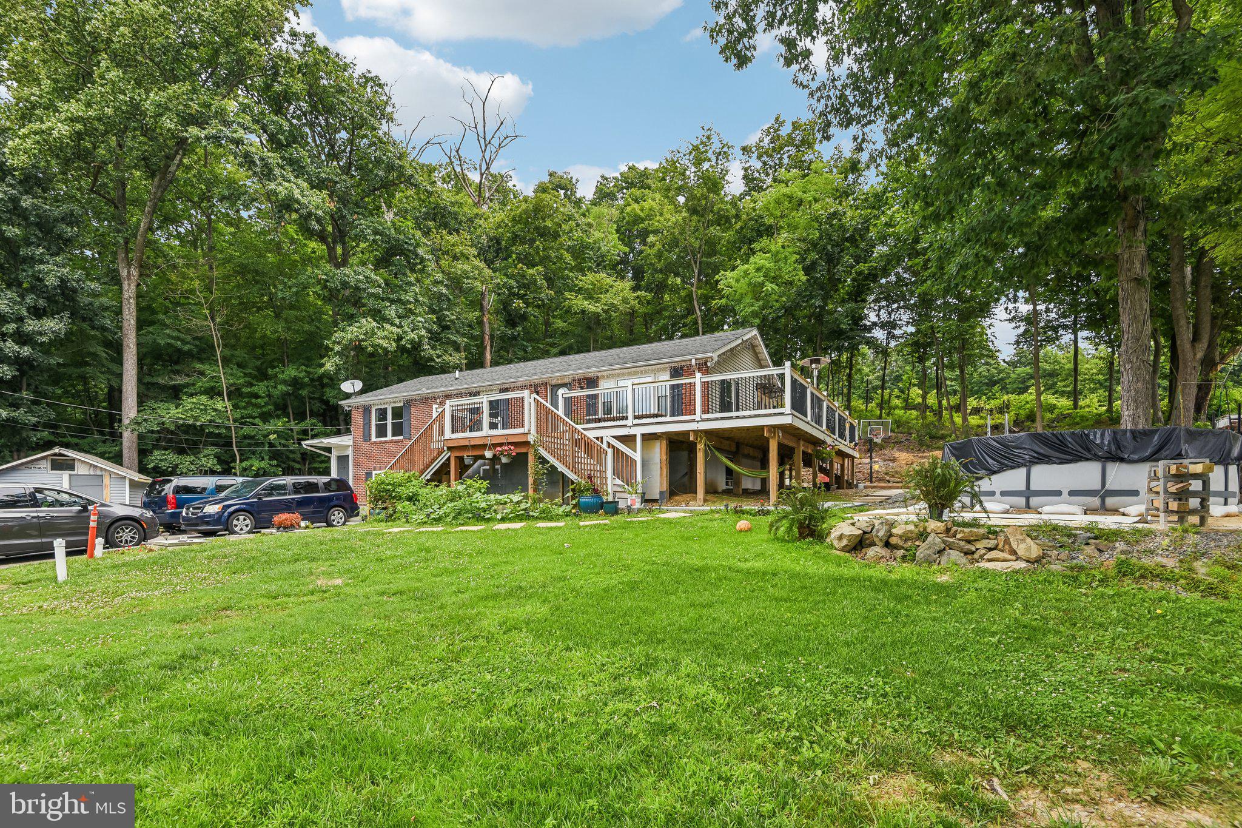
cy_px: 414
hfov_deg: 96.7
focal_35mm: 16
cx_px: 621
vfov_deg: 73.7
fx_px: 552
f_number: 8
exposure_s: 1/400
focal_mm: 16
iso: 400
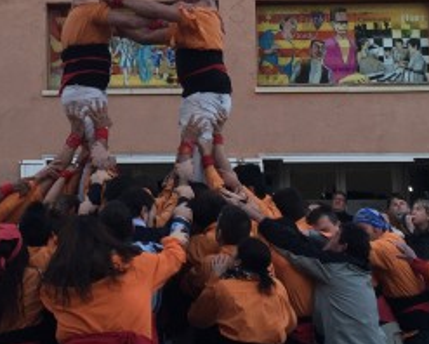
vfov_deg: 17.1
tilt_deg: +11.5
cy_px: -7
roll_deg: +0.5
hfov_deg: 21.6
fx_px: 1118
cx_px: 135
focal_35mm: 88
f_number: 2.2
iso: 40
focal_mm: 4.15
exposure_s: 1/100
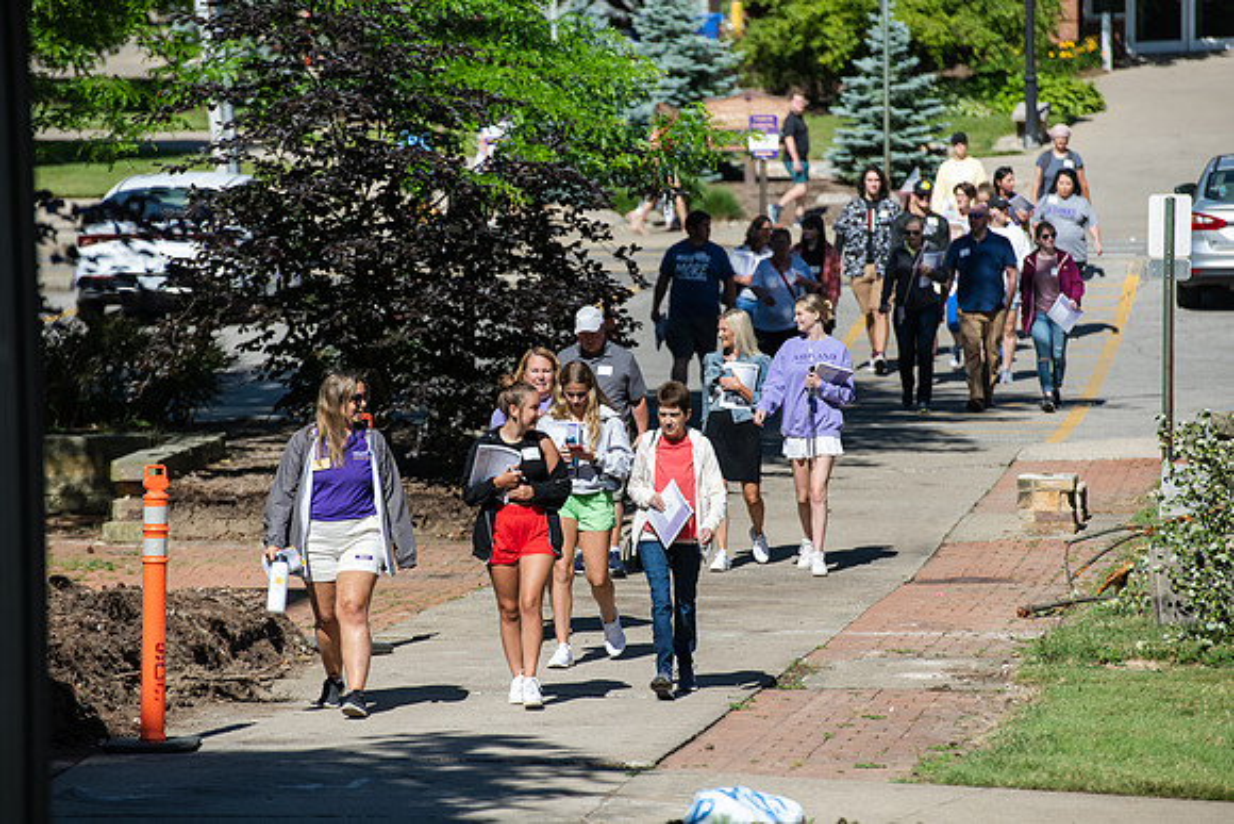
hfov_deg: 10.3
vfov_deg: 6.9
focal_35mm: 200
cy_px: 412
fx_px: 6857
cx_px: 617
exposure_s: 1/800
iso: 100
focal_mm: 200
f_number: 4
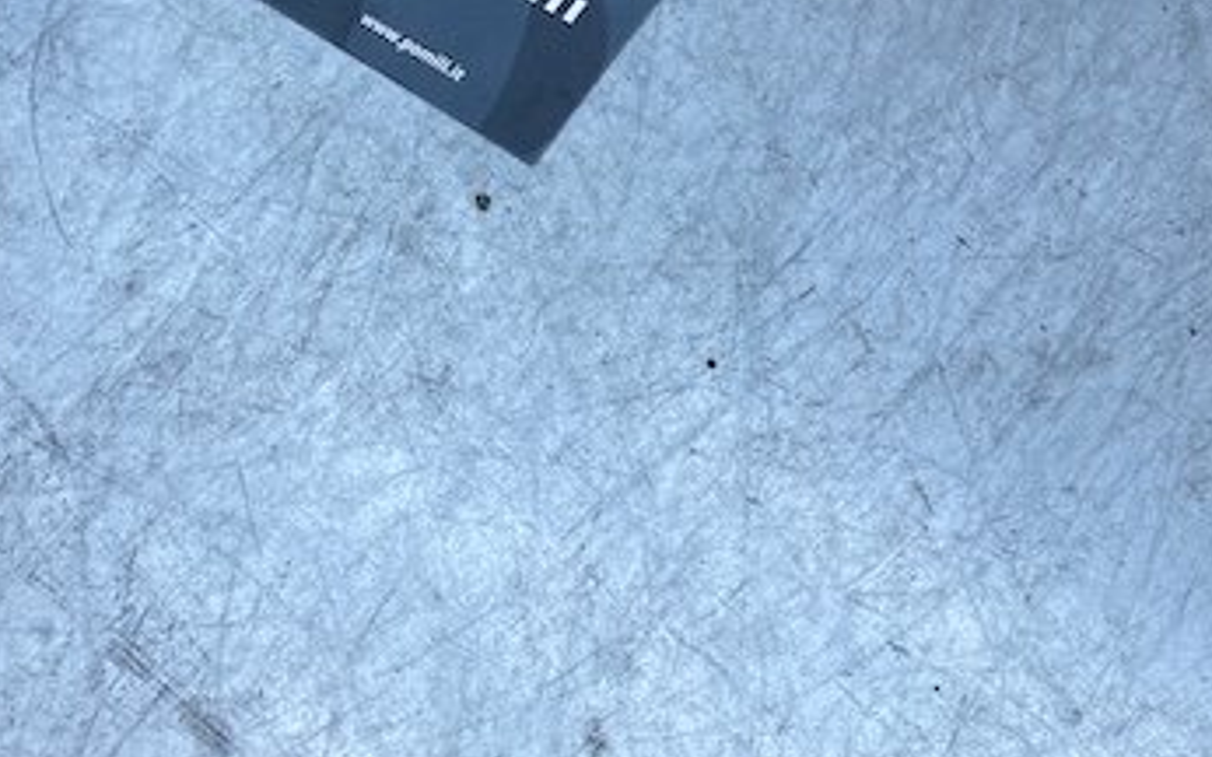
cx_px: 739
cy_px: -228
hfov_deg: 39.4
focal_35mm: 51
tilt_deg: -52.3
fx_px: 1684
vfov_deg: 22.6
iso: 32
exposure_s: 1/1103
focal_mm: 4.25
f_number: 1.8
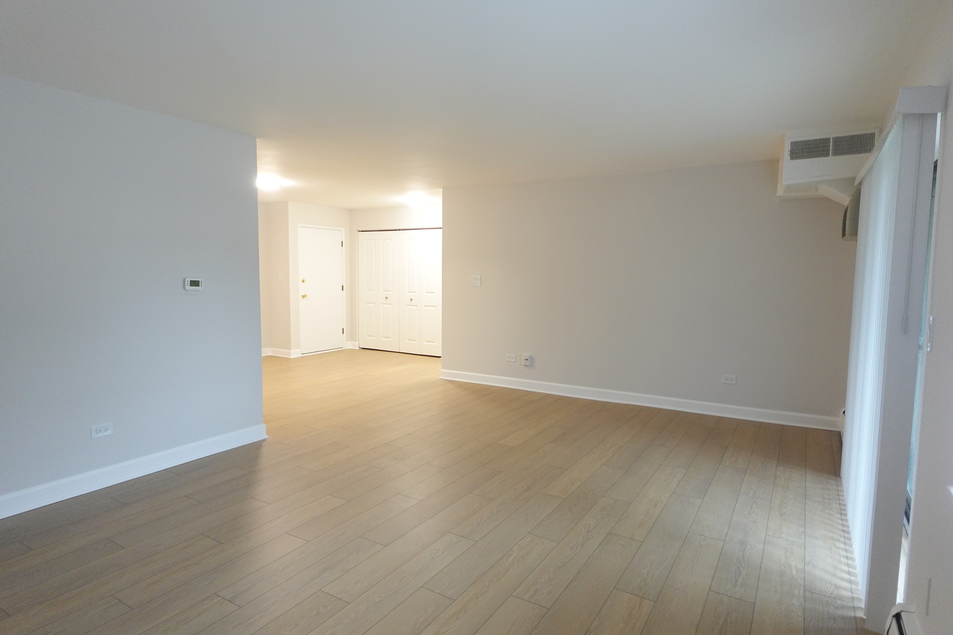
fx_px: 529
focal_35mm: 20
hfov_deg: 84.0
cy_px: 318
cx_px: 476
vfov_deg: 61.9
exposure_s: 1/80
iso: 800
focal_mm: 7.6
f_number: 2
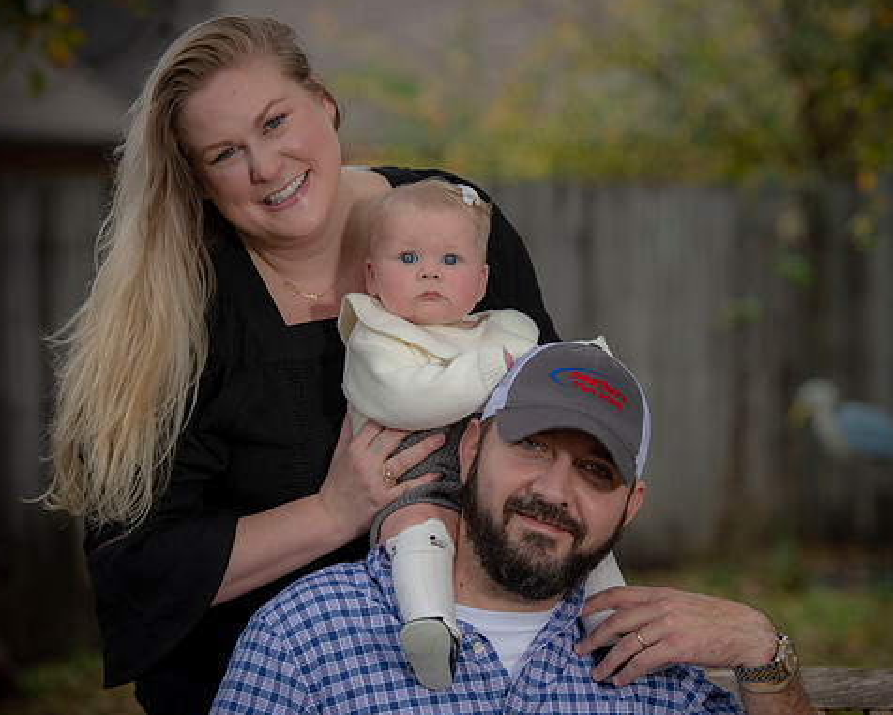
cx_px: 492
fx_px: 3172
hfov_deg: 16.0
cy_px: 355
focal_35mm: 120
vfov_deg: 12.9
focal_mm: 105
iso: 160
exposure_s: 1/200
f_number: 3.5
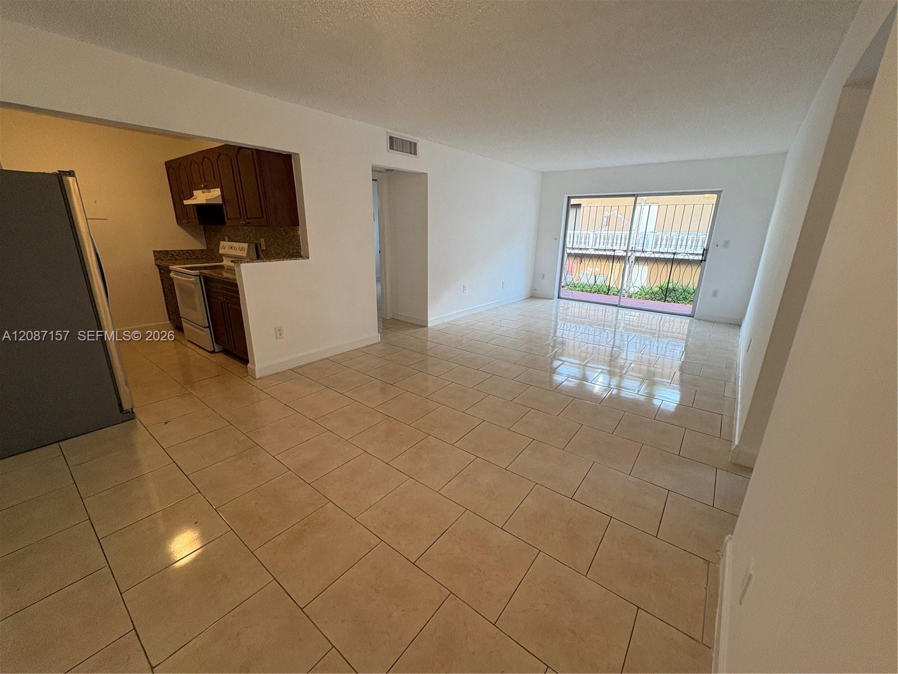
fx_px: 363
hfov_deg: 102.1
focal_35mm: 14
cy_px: 337
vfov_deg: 85.7
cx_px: 449
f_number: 2.2
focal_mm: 2.22
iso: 160
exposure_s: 1/120
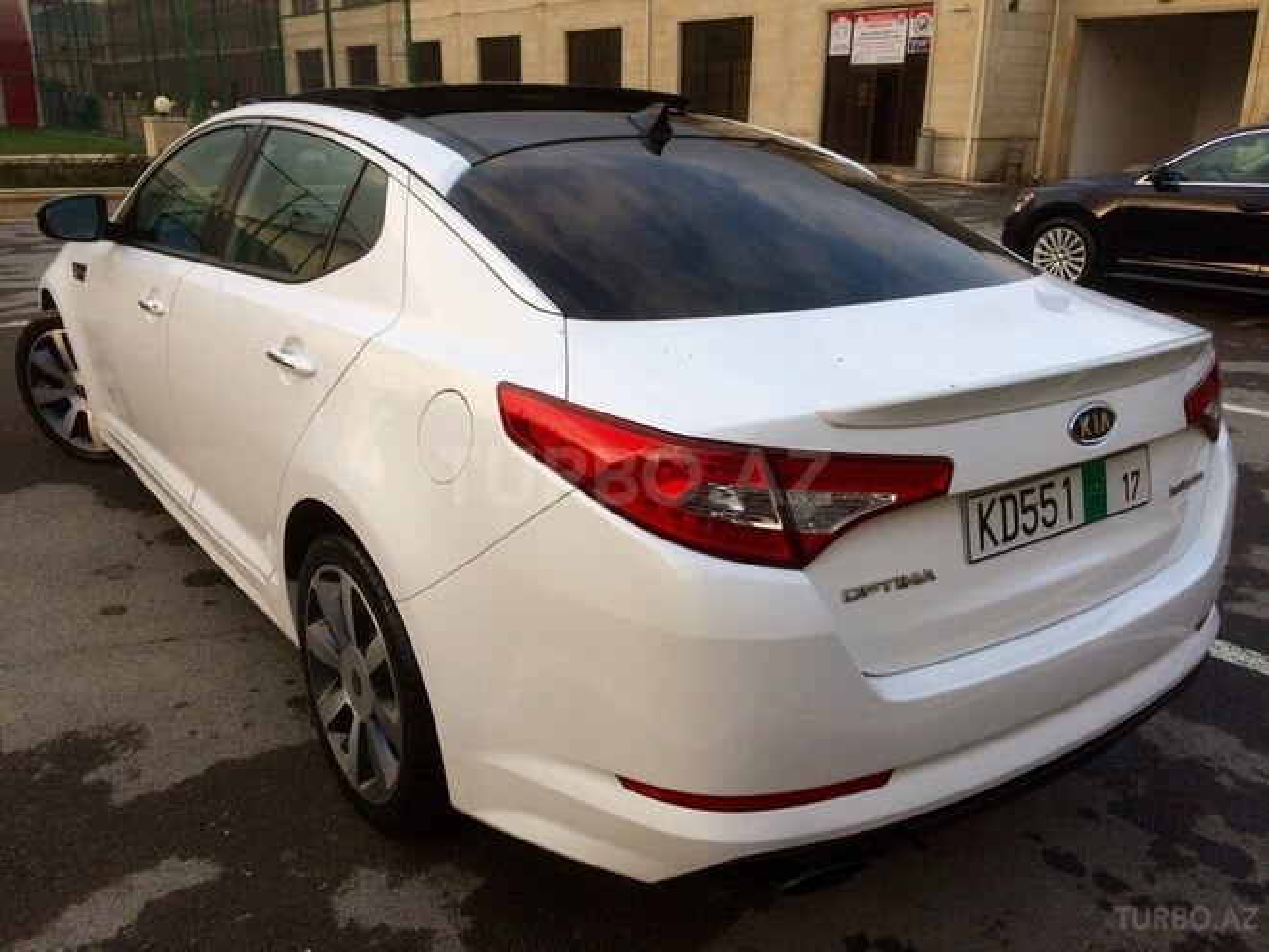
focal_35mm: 29
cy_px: 476
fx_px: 1063
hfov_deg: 61.7
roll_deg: -1.5
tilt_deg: -19.1
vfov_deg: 48.2
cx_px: 634
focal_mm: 4.15
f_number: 2.2
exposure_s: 1/357
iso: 32
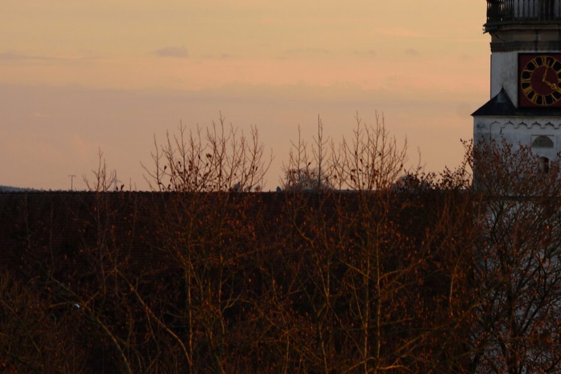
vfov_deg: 5.1
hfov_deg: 7.6
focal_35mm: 270
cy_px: 59
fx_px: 4209
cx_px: 375
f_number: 8
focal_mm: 98
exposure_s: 1/80
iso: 100
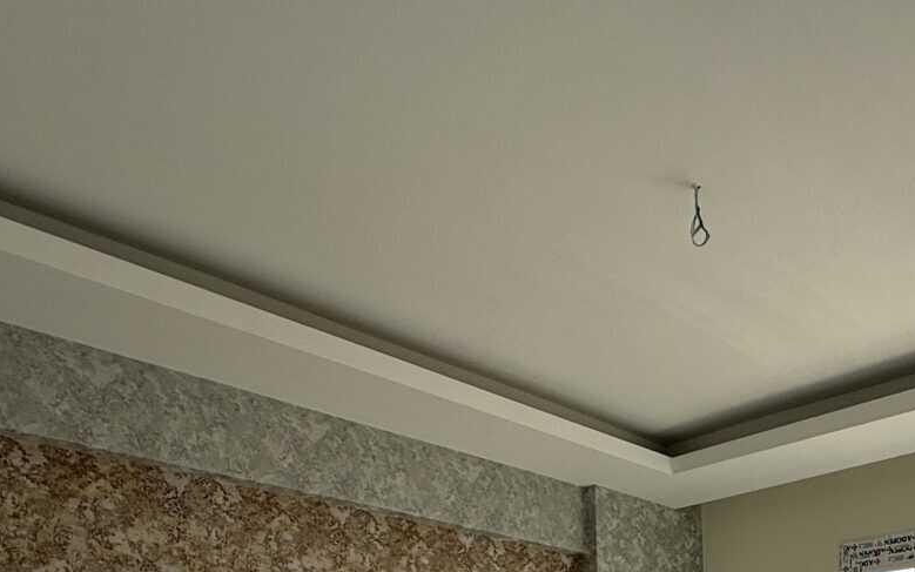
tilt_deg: -4.0
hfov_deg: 47.6
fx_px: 973
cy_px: 826
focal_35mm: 39
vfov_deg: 25.7
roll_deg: +1.3
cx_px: 731
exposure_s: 1/742
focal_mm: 2.22
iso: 50
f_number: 2.2
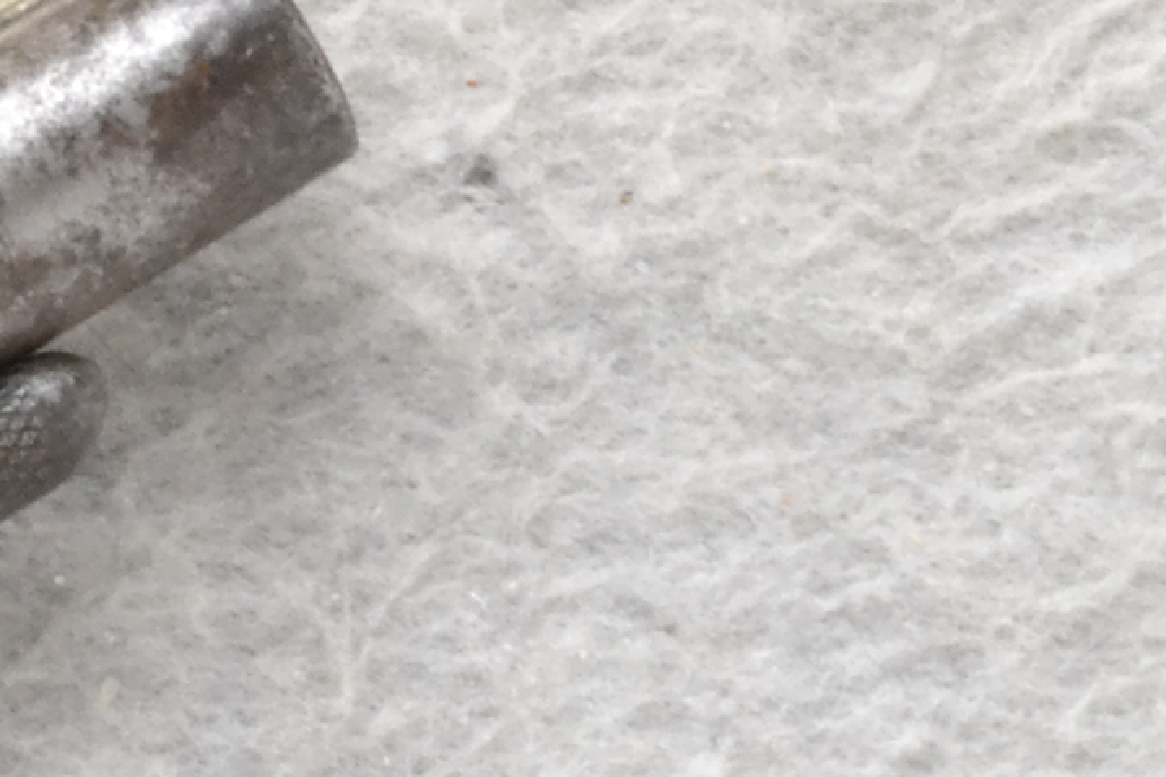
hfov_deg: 5.1
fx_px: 12871
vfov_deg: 3.4
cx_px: -1005
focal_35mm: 397
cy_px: 1408
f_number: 20
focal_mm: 55
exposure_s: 1/160
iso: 3200
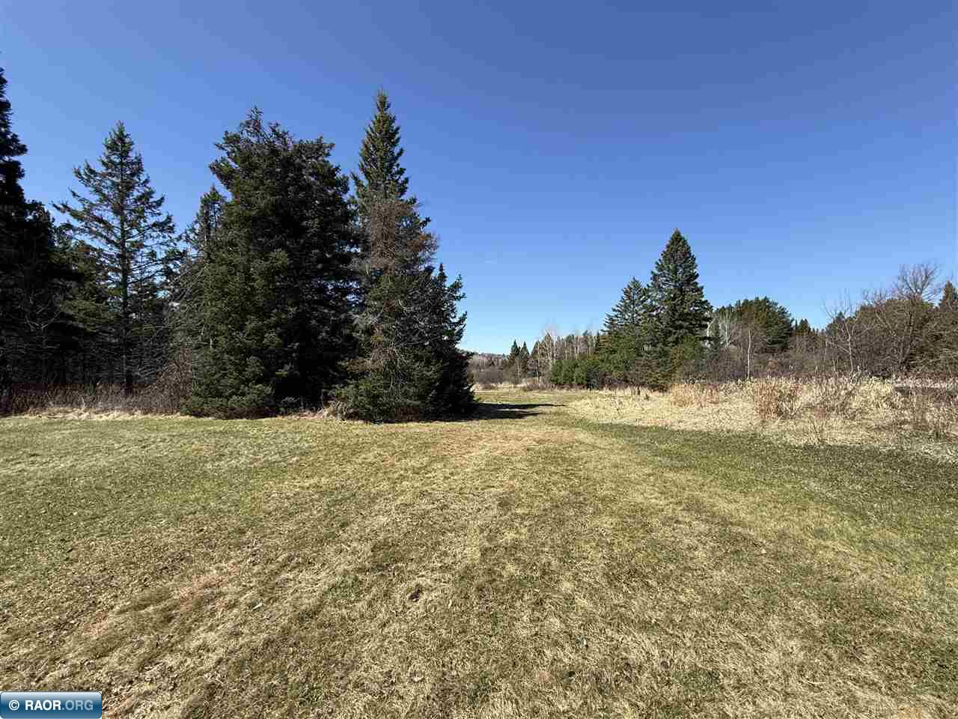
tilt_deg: +0.4
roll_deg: -1.4
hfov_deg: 102.1
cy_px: 360
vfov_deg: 85.7
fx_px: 387
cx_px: 479
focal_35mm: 14
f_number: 2.2
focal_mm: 2.22
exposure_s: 1/1534
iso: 50
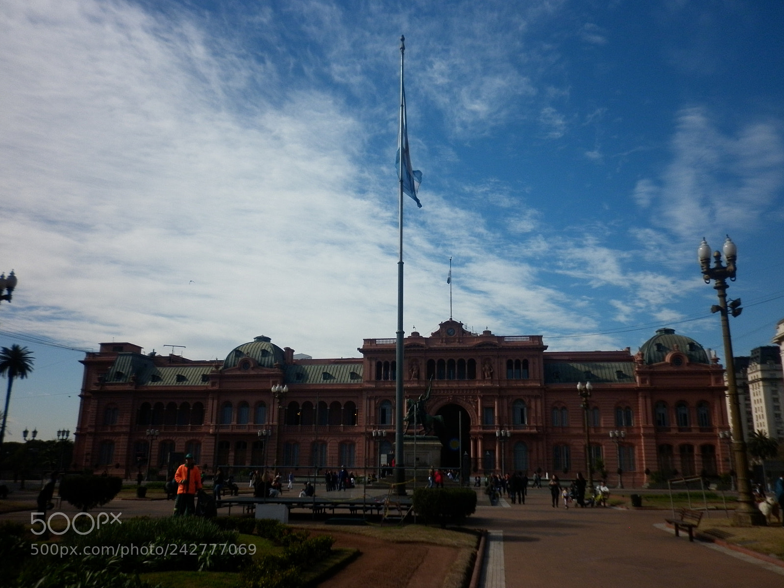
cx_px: 392
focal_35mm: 28
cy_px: 294
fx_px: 634
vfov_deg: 49.7
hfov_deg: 63.4
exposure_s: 1/400
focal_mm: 5
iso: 80
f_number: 7.1
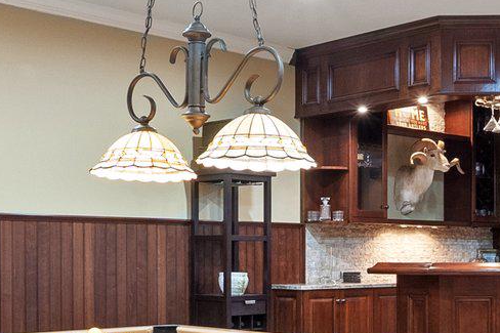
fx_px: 875
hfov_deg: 31.8
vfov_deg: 21.2
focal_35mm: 63
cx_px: 299
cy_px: 277
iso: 800
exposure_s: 1/1.25
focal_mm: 10
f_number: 8
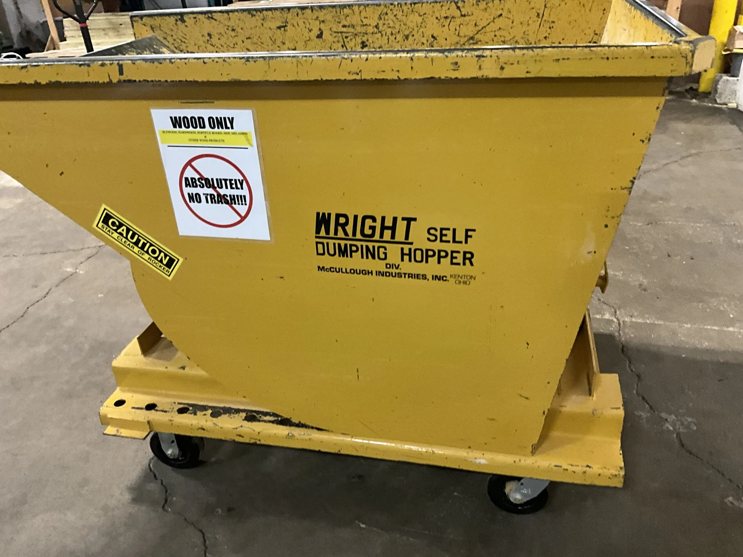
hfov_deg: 61.7
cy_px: 278
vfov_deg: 48.2
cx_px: 372
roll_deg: +4.4
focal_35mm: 29
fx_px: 622
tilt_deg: -29.0
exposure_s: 1/30
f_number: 1.8
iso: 400
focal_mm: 3
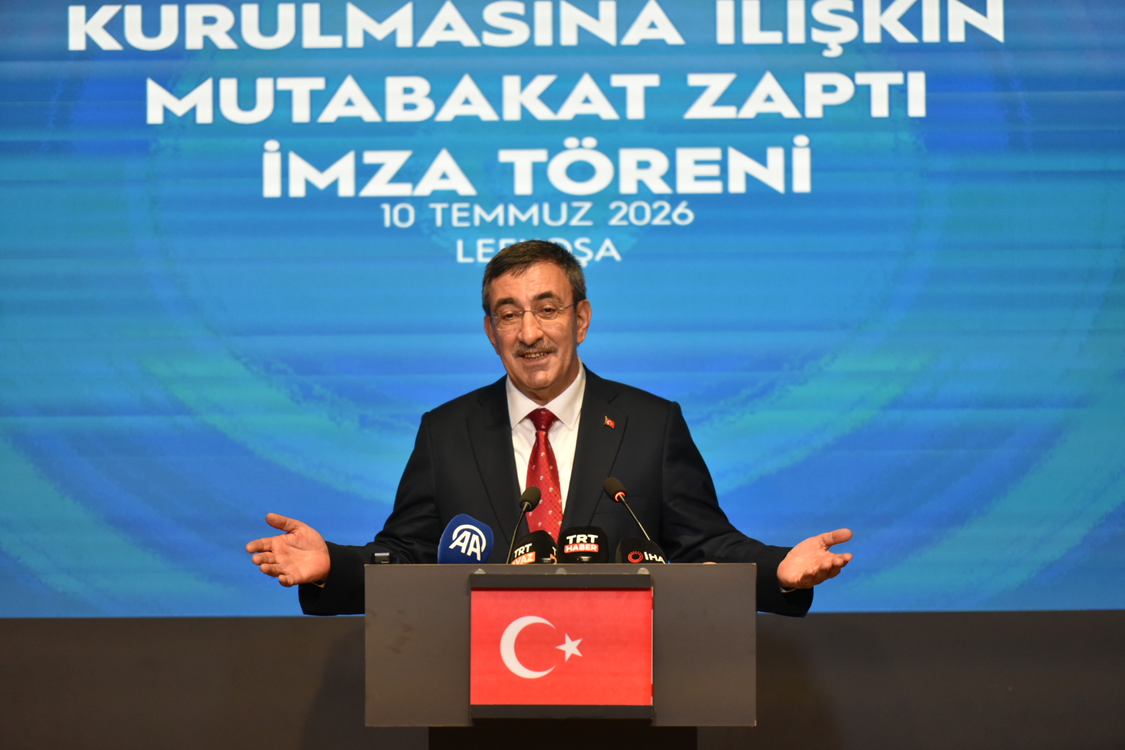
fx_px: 6250
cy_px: 375
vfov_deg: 6.9
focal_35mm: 200
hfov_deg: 10.3
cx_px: 562
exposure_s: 1/1000
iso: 3200
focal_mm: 200
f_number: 2.8
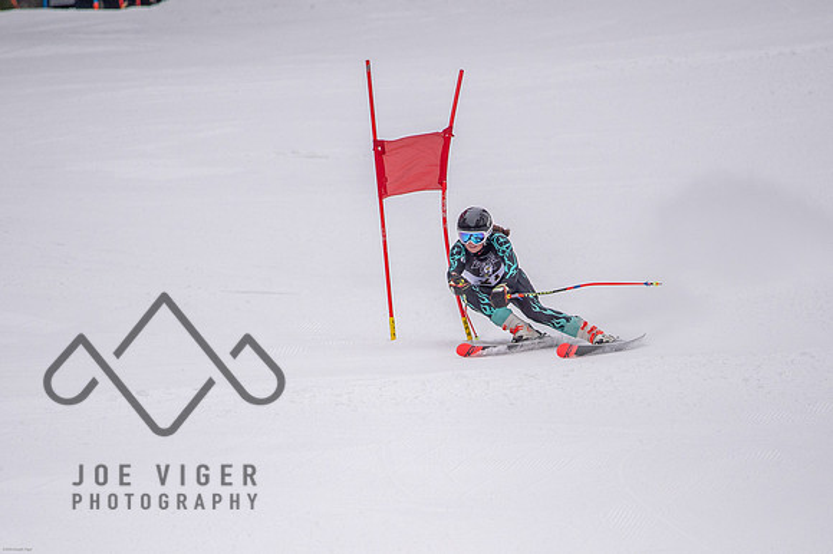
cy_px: 391
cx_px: 440
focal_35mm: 872
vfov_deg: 1.6
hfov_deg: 2.4
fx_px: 20172
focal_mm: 600
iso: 2000
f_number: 6.3
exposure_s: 1/3200
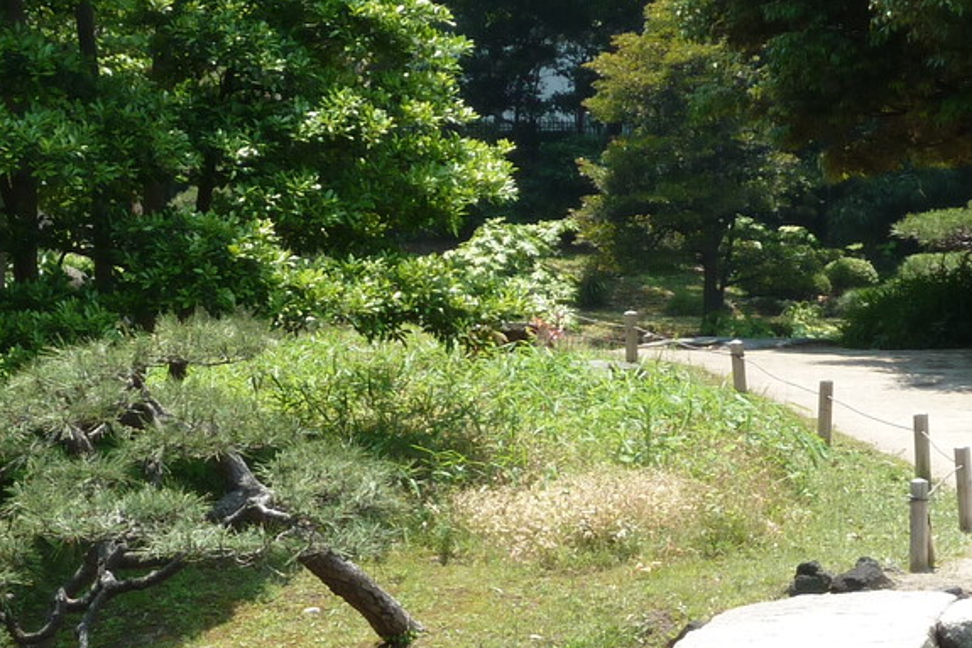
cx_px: 352
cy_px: 684
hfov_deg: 10.6
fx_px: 5236
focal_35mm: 194
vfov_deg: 7.0
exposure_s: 1/250
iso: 80
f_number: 4.1
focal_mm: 11
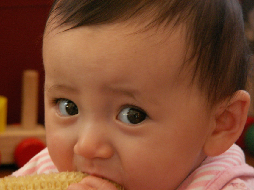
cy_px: 95
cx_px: 127
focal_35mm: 203
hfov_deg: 9.8
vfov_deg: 7.3
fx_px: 1489
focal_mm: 33.3
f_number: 4
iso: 160
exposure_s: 1/25
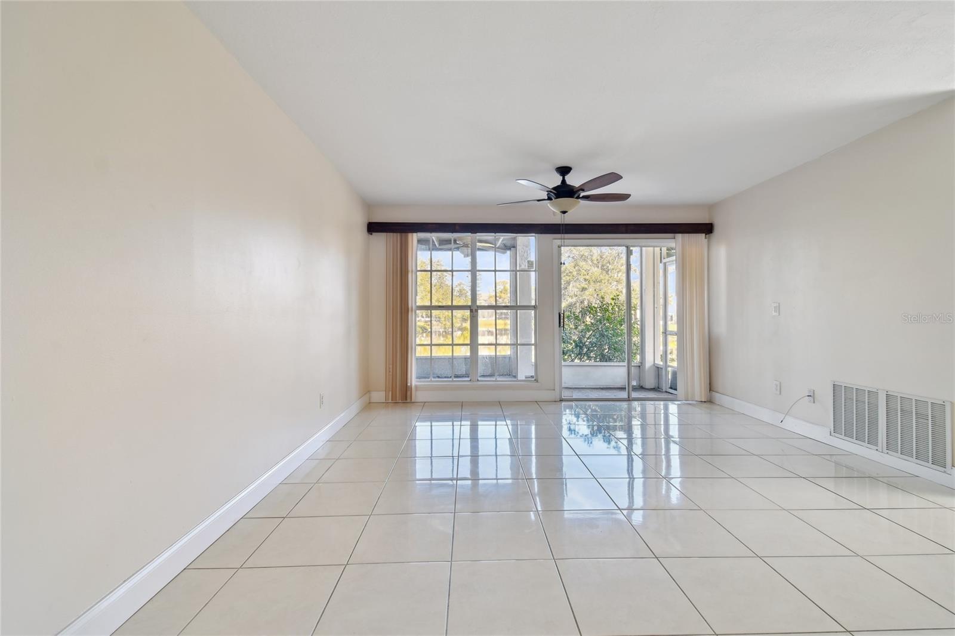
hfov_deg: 100.4
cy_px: 318
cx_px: 478
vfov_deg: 77.3
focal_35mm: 15
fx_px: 398
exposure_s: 1/13
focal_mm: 10
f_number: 7.1
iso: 100
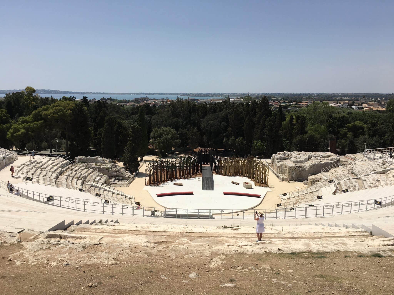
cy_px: 148
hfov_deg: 61.7
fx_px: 330
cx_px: 197
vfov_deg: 48.2
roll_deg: -0.3
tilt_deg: -9.9
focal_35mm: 29
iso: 25
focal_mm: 4.15
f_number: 2.2
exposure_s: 1/3205
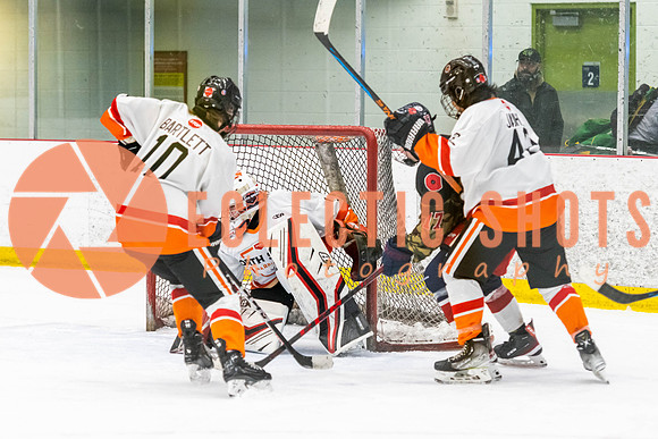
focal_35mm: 166
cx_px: 286
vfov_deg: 8.3
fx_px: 3041
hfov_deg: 12.3
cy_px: 225
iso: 2200
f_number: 2.8
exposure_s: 1/640
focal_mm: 112
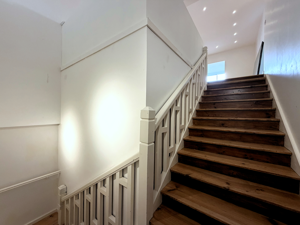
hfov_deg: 102.1
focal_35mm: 14
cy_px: 112
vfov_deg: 85.7
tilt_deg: -0.3
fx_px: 121
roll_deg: -0.2
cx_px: 150
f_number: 2.2
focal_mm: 2.22
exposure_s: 1/121
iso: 250
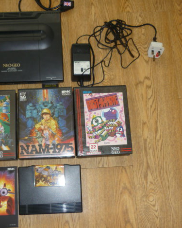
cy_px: 115
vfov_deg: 42.0
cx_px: 69
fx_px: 296
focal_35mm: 44
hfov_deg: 34.0
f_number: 2.8
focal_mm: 5.5
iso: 100
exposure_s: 1/30
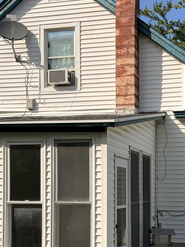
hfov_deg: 24.2
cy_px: 186
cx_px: 137
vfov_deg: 31.6
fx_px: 428
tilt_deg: +2.0
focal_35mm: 60
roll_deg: -0.5
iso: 80
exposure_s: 1/5319
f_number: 1.78
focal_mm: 6.76
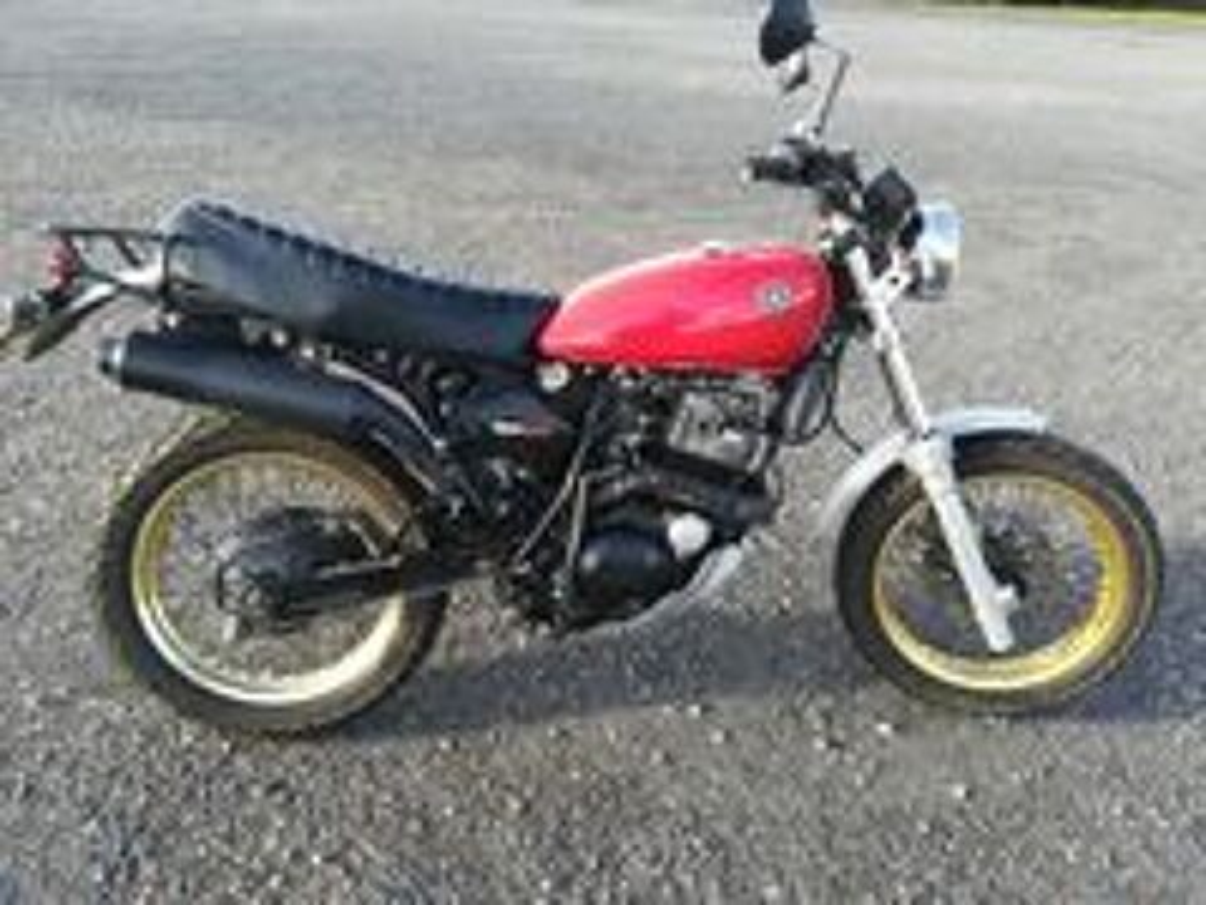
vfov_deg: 53.1
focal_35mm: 26
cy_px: 452
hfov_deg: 67.3
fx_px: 906
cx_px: 603
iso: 50
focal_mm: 3.83
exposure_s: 1/120
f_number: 2.2
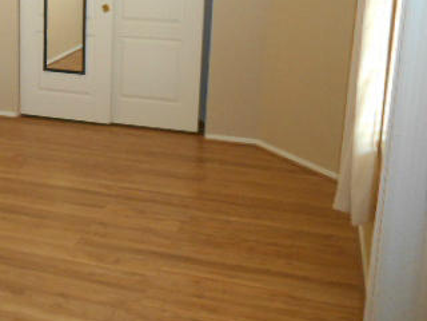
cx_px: 64
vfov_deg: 27.7
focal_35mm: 52
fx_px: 641
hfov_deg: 35.2
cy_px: 83
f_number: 3.4
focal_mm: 4.7
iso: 400
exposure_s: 1/13
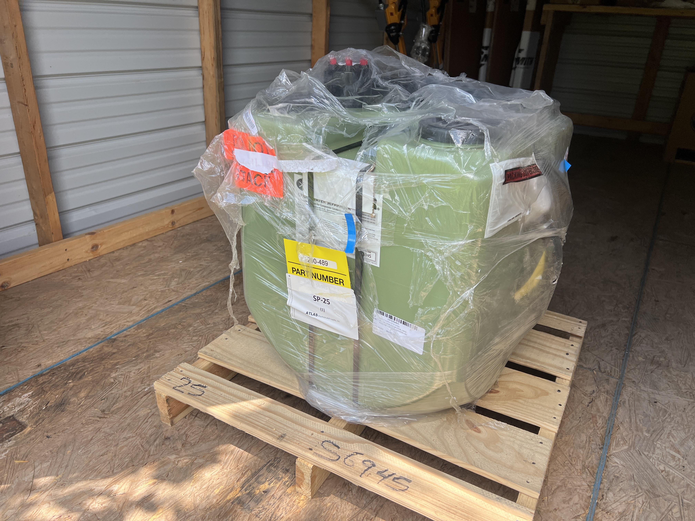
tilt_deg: -26.5
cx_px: 348
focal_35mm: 26
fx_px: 522
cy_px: 260
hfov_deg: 67.3
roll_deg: -2.8
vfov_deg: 53.1
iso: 50
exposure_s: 1/887
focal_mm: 5.7
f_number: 1.5
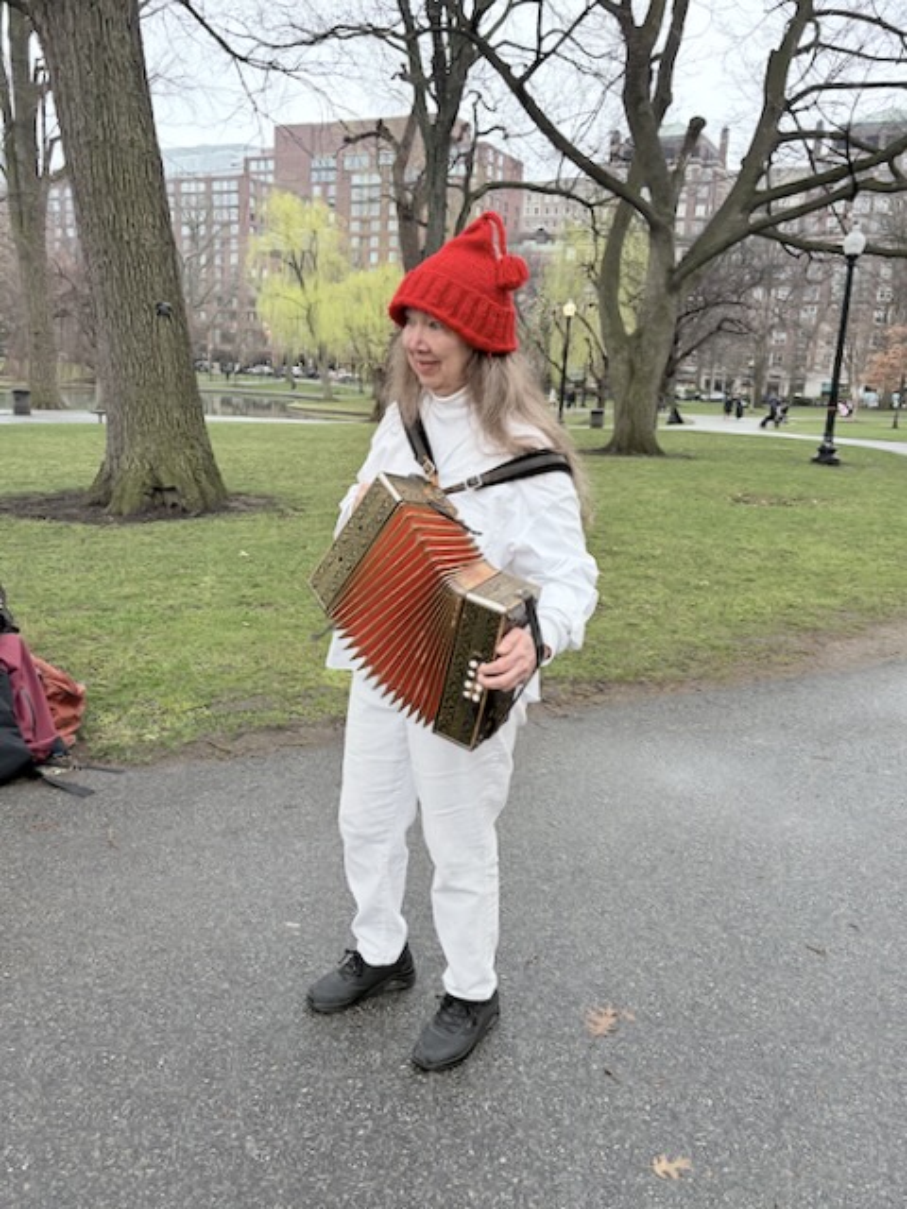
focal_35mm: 26
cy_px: 604
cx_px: 454
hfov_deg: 53.1
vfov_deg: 67.3
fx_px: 908
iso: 64
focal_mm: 5.96
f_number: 1.6
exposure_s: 1/193
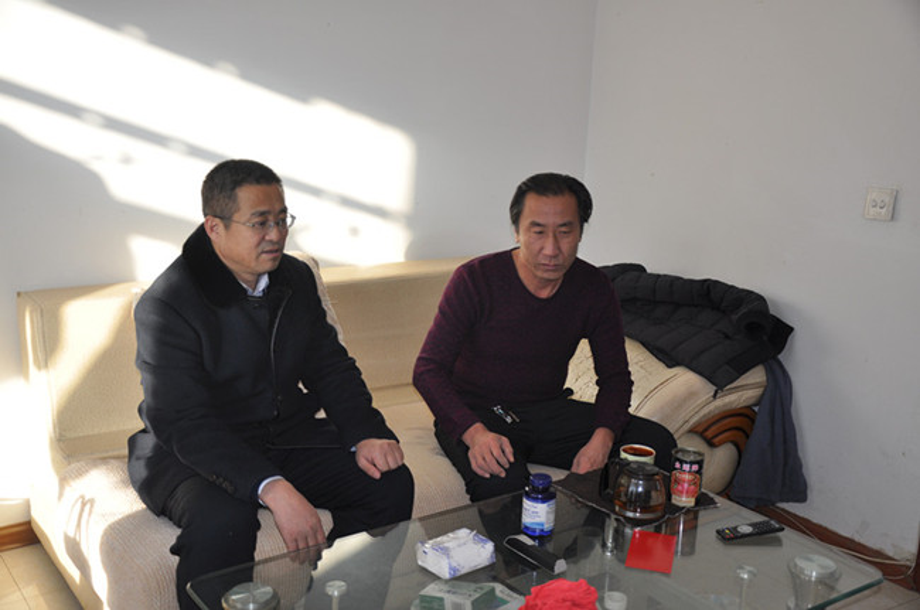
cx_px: 460
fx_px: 995
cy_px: 305
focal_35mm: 39
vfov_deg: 34.1
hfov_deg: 49.6
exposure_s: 1/200
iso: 220
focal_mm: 26
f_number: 4
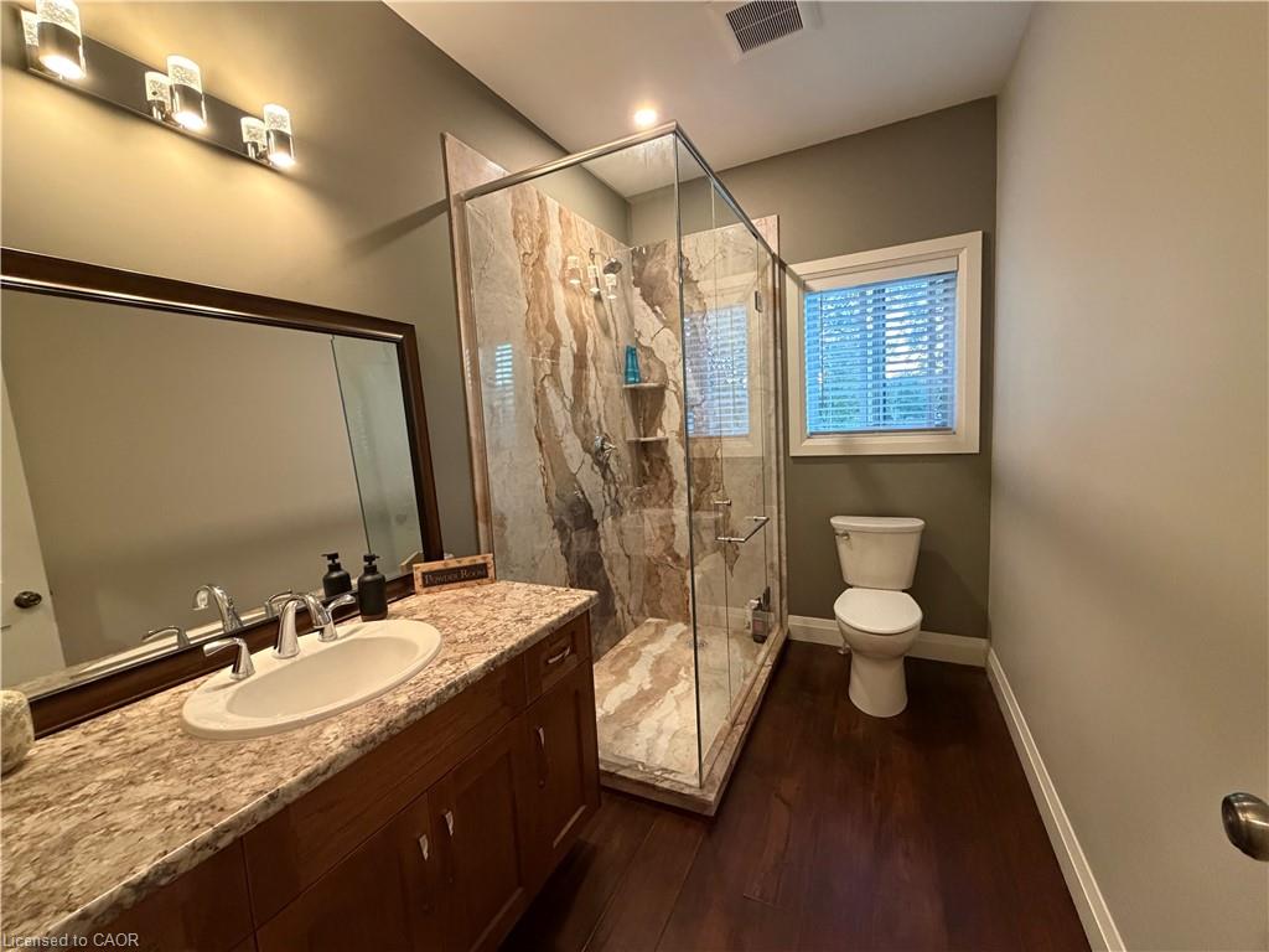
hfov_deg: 102.1
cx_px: 634
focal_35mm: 14
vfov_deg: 85.7
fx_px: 513
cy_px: 476
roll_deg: +4.0
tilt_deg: -4.4
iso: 640
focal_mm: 2.22
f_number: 2.2
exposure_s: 1/60
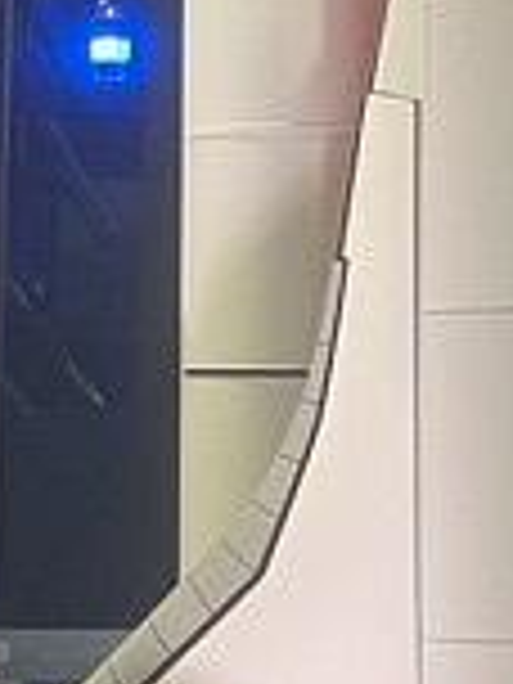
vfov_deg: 11.3
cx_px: 518
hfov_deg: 8.4
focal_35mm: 175
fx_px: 3458
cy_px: 166
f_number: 1.6
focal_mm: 4.2
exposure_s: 1/60
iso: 200
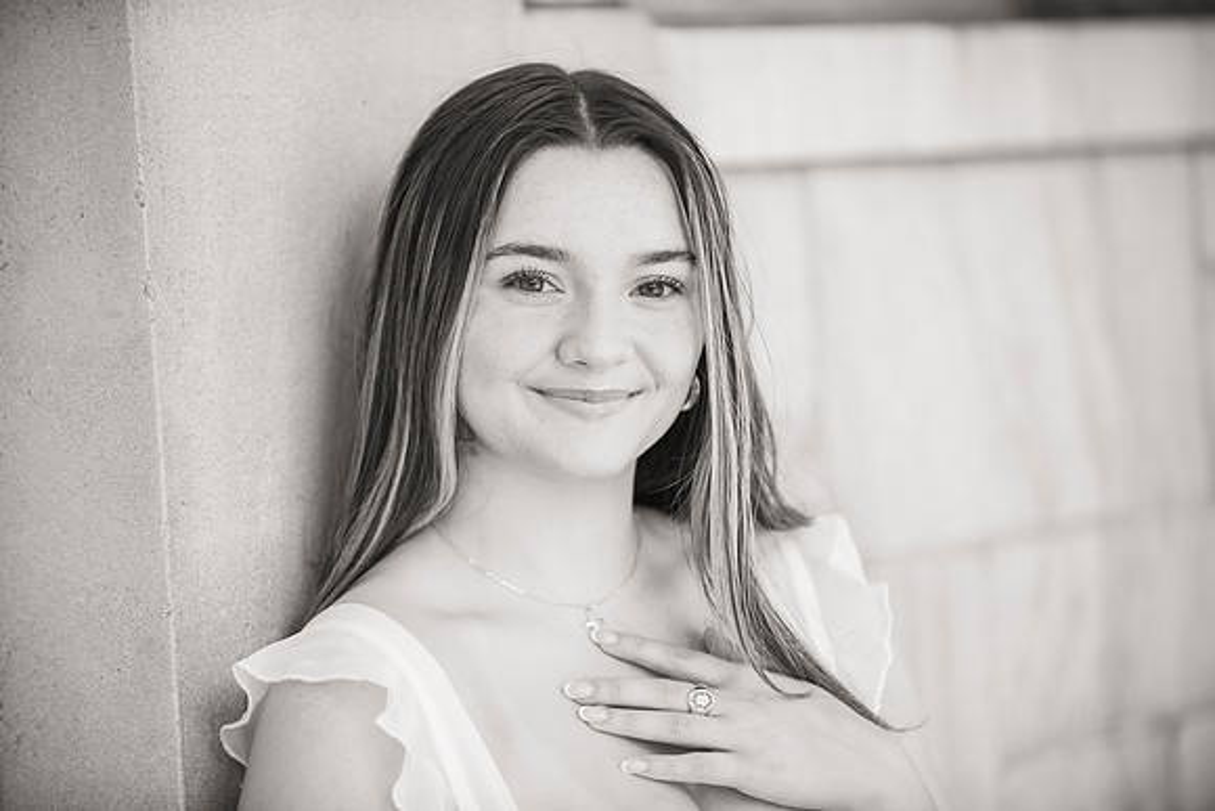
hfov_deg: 14.7
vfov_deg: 9.8
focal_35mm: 140
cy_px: 406
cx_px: 608
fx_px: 4726
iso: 320
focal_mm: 140
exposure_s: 1/320
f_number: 2.8
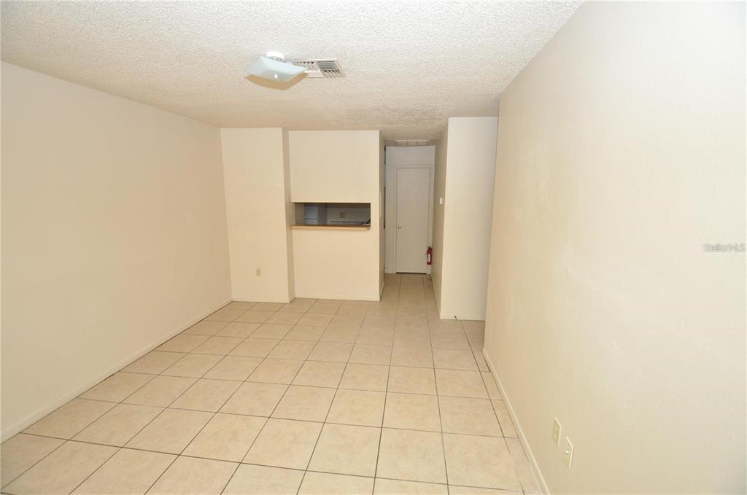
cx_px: 374
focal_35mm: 15
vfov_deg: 77.1
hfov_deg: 100.5
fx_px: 311
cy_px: 248
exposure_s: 1/60
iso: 800
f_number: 4
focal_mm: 10
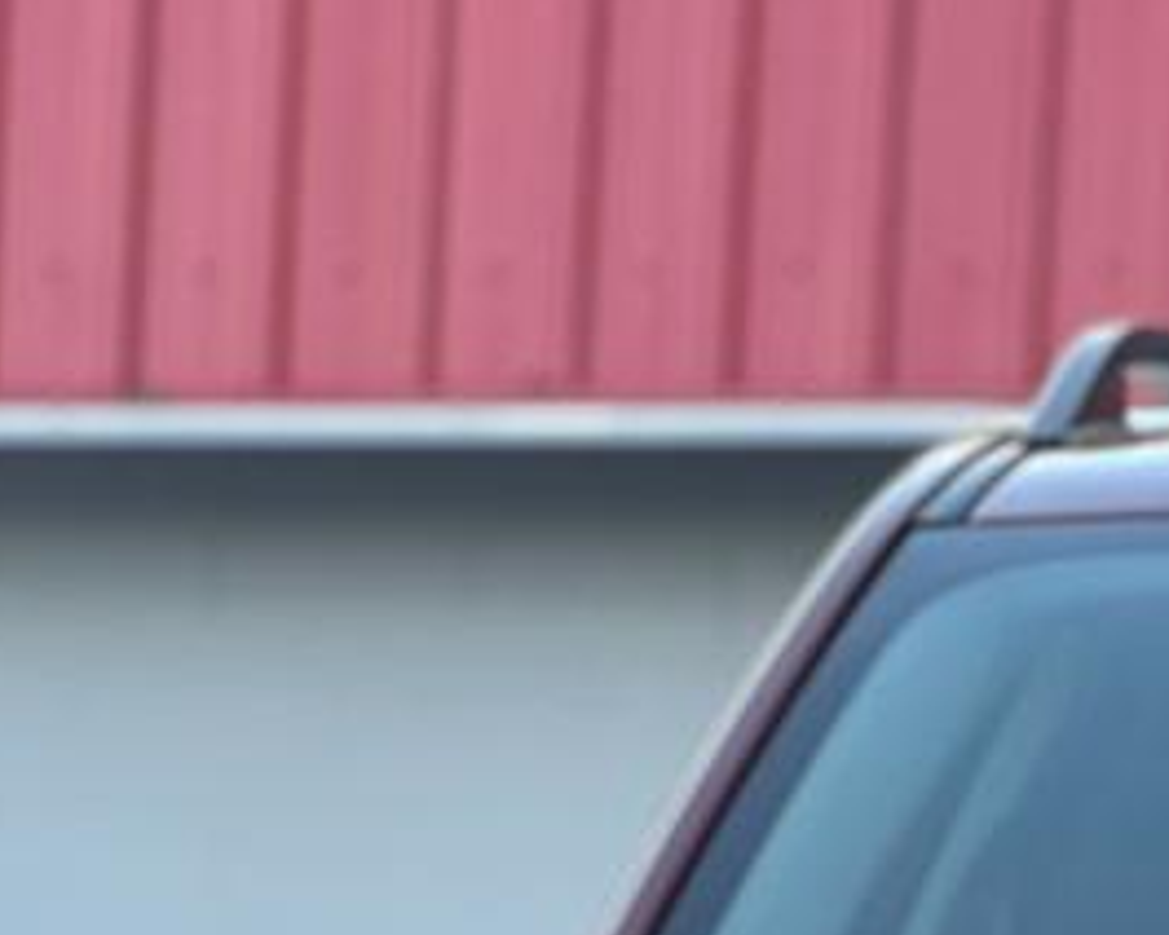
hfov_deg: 5.3
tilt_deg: -5.7
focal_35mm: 363
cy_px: 1747
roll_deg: +0.7
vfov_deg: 4.2
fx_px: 12559
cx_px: 2087
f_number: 2.8
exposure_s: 1/121
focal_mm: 9
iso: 64
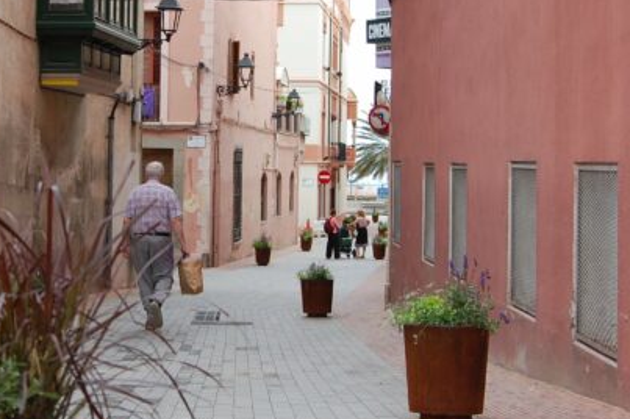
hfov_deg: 25.2
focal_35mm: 80
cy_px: 141
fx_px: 1399
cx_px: 180
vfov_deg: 17.0
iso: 200
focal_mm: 28
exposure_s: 1/200
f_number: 7.1
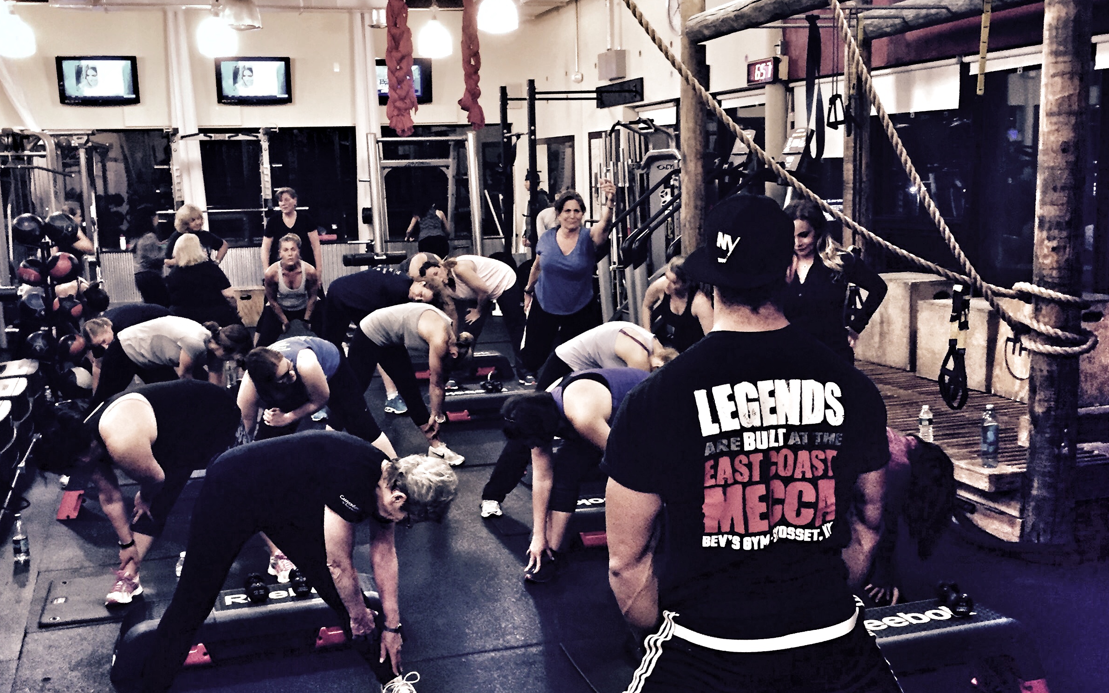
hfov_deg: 47.2
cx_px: 547
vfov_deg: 30.5
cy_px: 385
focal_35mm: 42
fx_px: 1269
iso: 250
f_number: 2.2
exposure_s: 1/24
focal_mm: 4.15
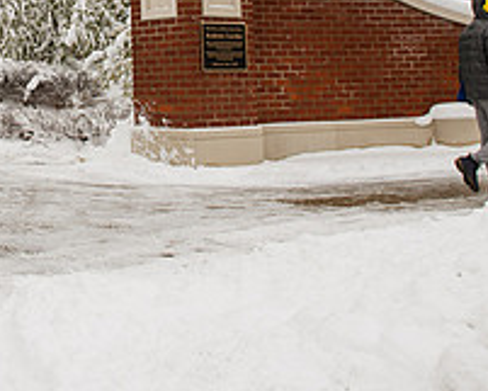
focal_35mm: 65
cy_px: -52
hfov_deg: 27.7
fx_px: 939
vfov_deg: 22.1
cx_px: 19
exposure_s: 1/500
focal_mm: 24
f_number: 4
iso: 125
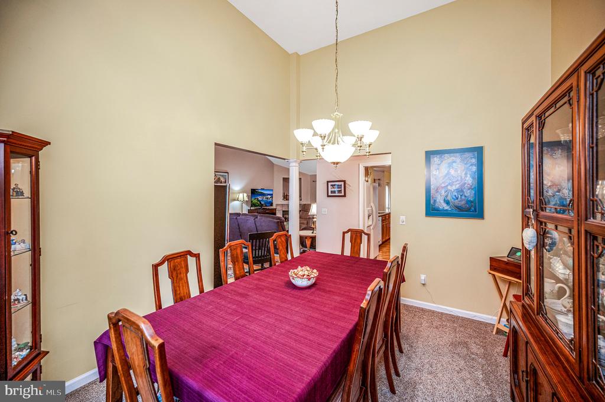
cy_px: 201
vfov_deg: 81.1
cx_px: 302
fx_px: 235
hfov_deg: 104.3
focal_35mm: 14
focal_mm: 14
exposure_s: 1/60
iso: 640
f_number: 4
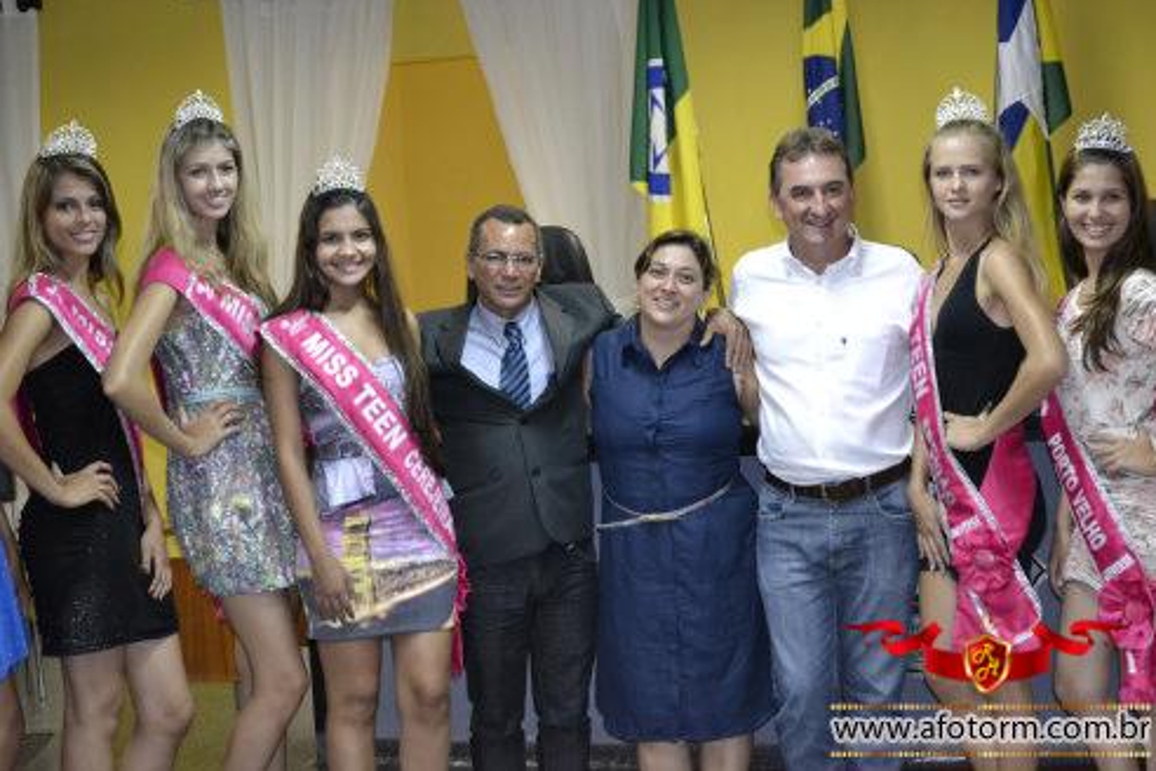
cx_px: 585
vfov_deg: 19.9
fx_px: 2200
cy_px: 387
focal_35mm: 69
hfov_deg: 29.4
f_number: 5.3
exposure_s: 1/60
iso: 3200
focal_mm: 45
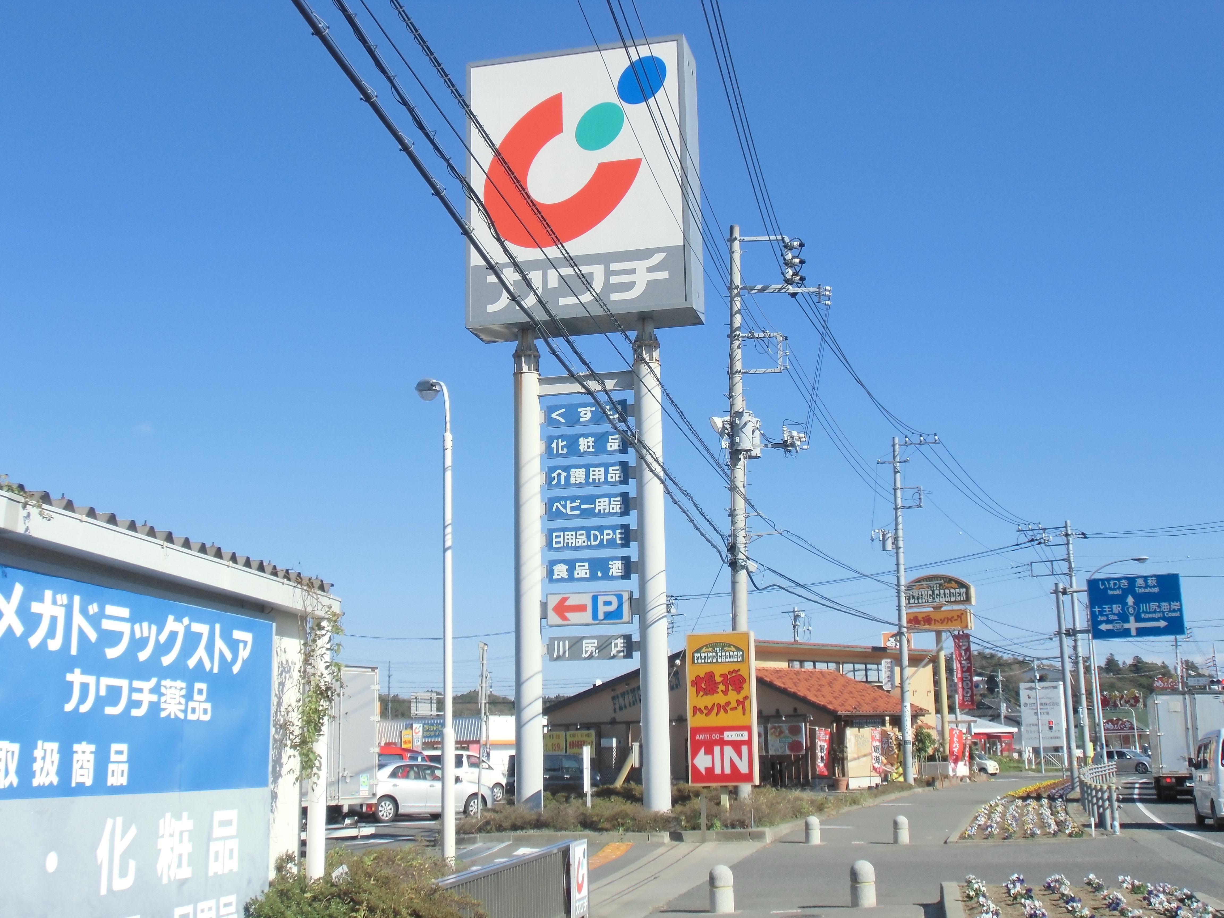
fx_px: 1414
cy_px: 459
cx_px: 612
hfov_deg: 46.8
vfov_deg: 36.0
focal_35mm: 40
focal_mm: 7.15
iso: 64
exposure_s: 1/500
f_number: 4
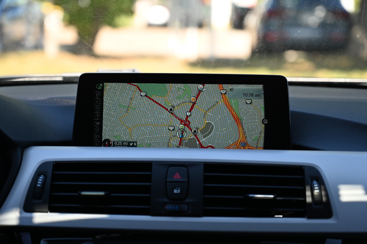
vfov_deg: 19.4
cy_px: 122
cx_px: 184
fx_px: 713
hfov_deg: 28.9
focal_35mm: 70
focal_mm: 70
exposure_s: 1/250
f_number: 4.5
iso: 200
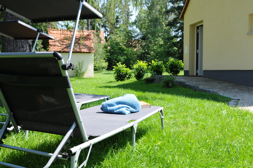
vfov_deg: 36.8
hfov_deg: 53.2
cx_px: 126
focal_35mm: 36
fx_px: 253
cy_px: 84
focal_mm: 24
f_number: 6.3
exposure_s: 1/160
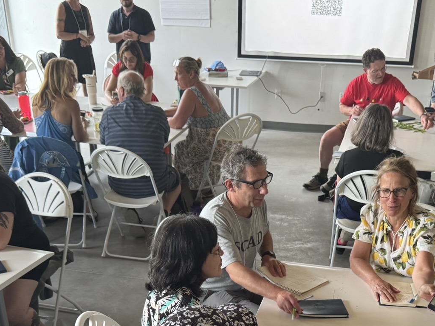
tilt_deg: -29.3
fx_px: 603
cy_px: 315
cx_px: 240
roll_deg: -1.1
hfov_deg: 39.6
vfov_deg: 28.6
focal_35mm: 48
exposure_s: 1/86
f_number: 1.78
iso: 200
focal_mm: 6.76
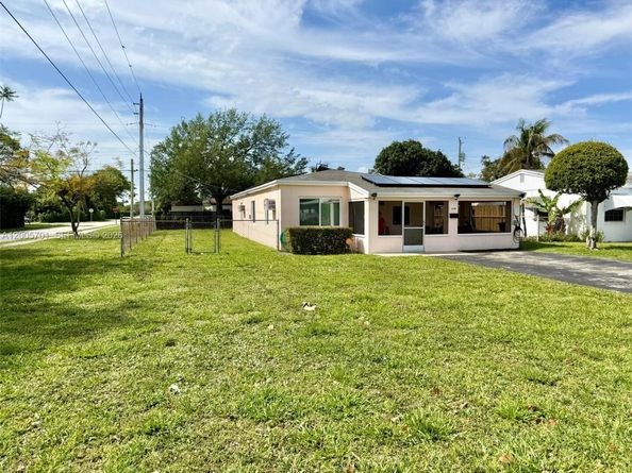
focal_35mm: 24
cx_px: 316
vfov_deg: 56.8
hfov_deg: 71.6
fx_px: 438
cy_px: 236
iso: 80
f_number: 1.78
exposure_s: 1/6173
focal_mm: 6.76
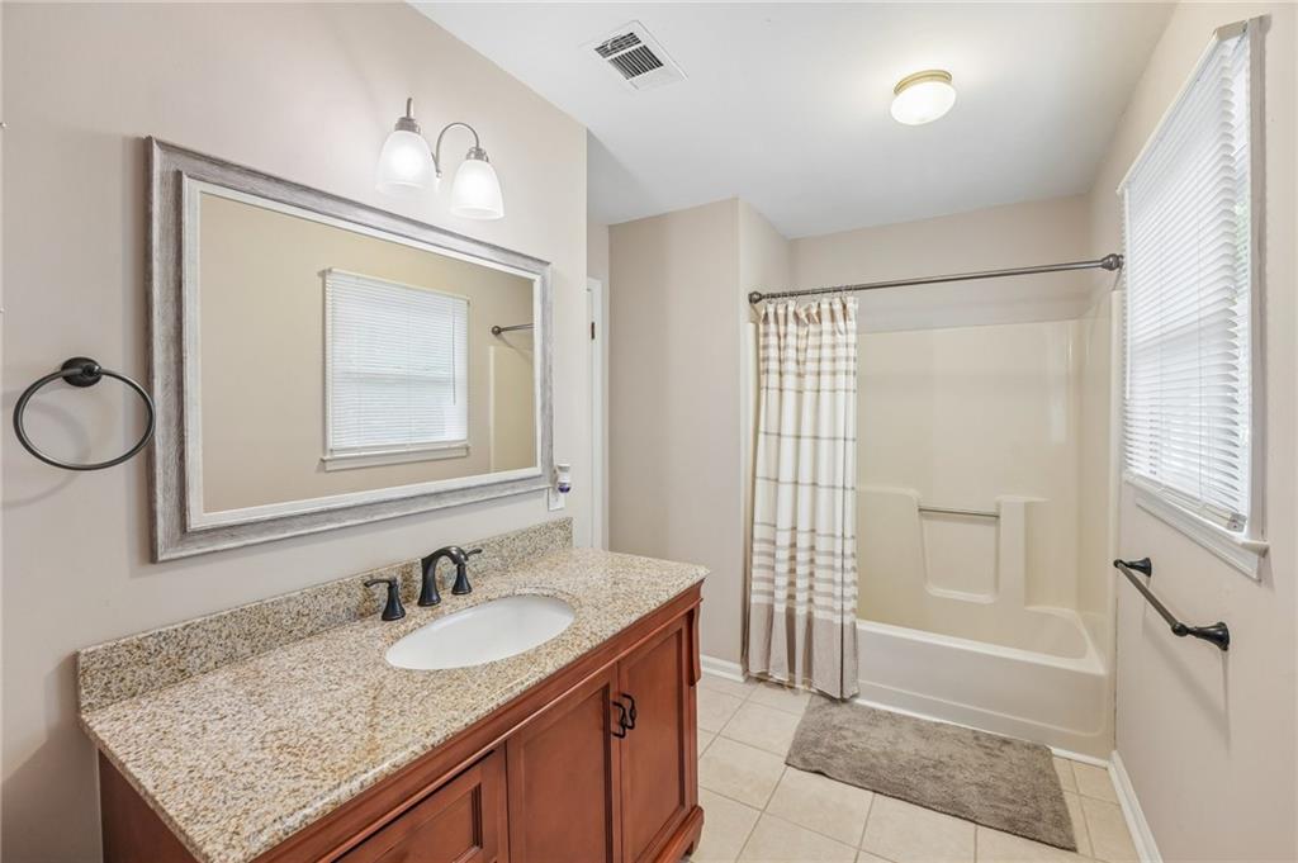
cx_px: 649
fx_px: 504
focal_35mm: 14
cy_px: 432
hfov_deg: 104.3
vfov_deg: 81.1
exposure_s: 1/6
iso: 320
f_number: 8
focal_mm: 14
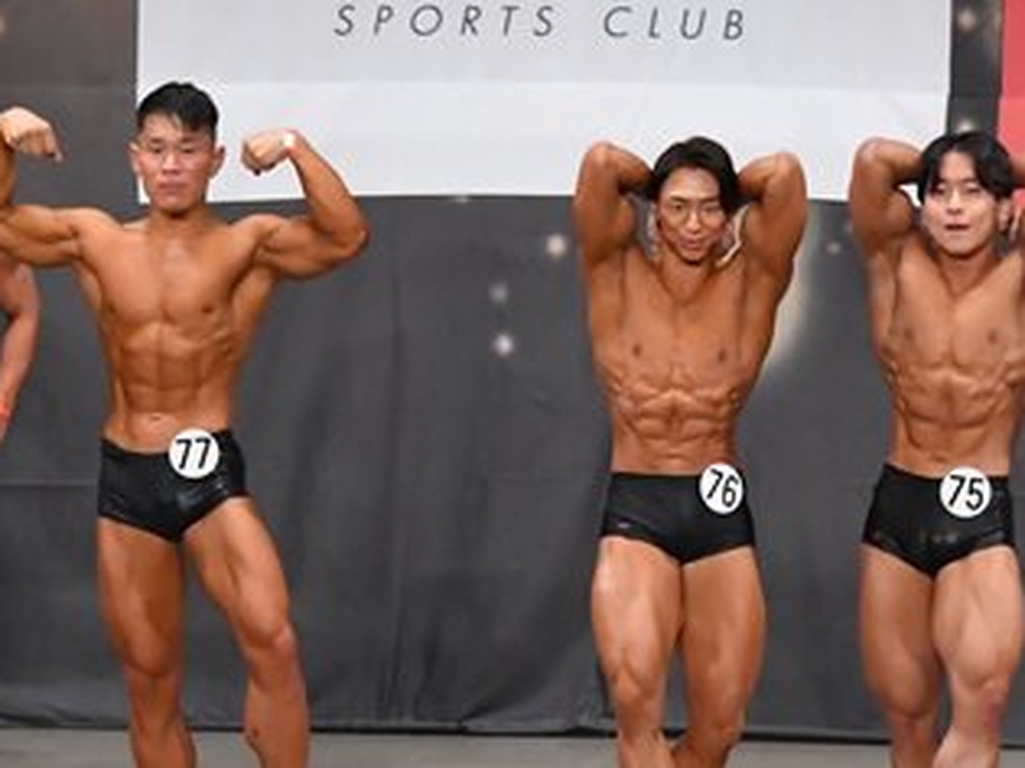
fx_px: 8199
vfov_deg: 5.4
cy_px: 420
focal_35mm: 277
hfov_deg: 7.2
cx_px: 552
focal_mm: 78
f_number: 5.6
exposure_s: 1/400
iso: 6400
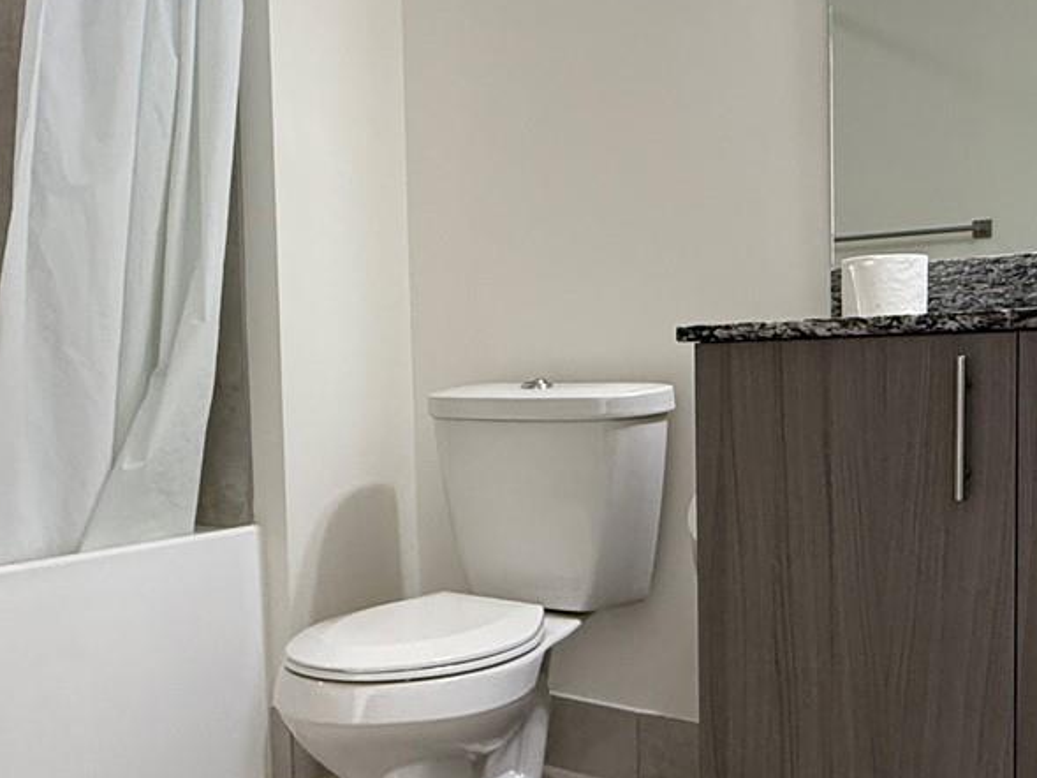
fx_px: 1139
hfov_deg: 48.9
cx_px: 479
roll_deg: +1.2
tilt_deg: -2.6
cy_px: 442
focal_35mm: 38
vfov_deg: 37.7
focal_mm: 2.22
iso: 250
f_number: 2.2
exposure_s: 1/60
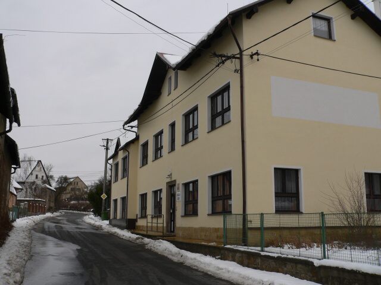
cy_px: 142
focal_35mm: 36
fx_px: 396
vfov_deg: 39.7
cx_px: 190
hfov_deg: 51.4
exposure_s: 1/500
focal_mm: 6
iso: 80
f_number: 4
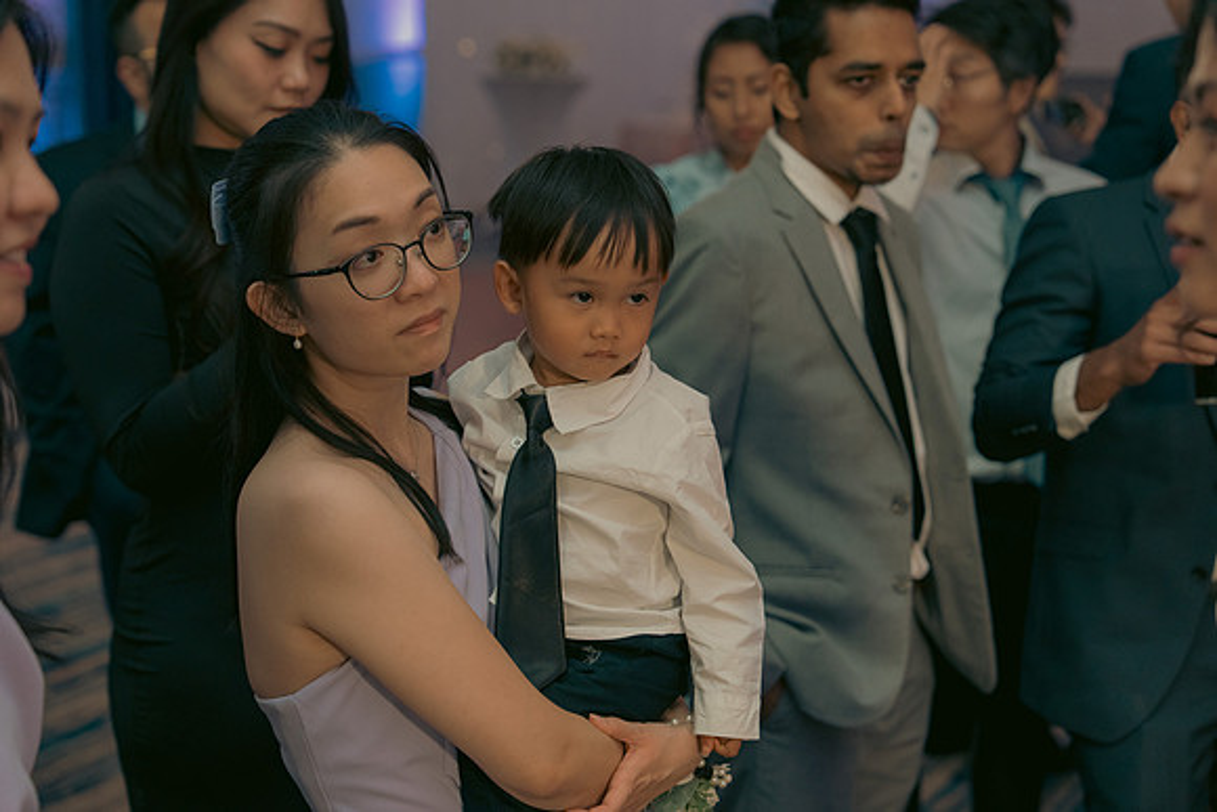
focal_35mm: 67
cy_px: 406
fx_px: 2265
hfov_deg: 30.1
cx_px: 608
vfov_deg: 20.3
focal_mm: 67
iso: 2500
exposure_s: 1/160
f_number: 3.5
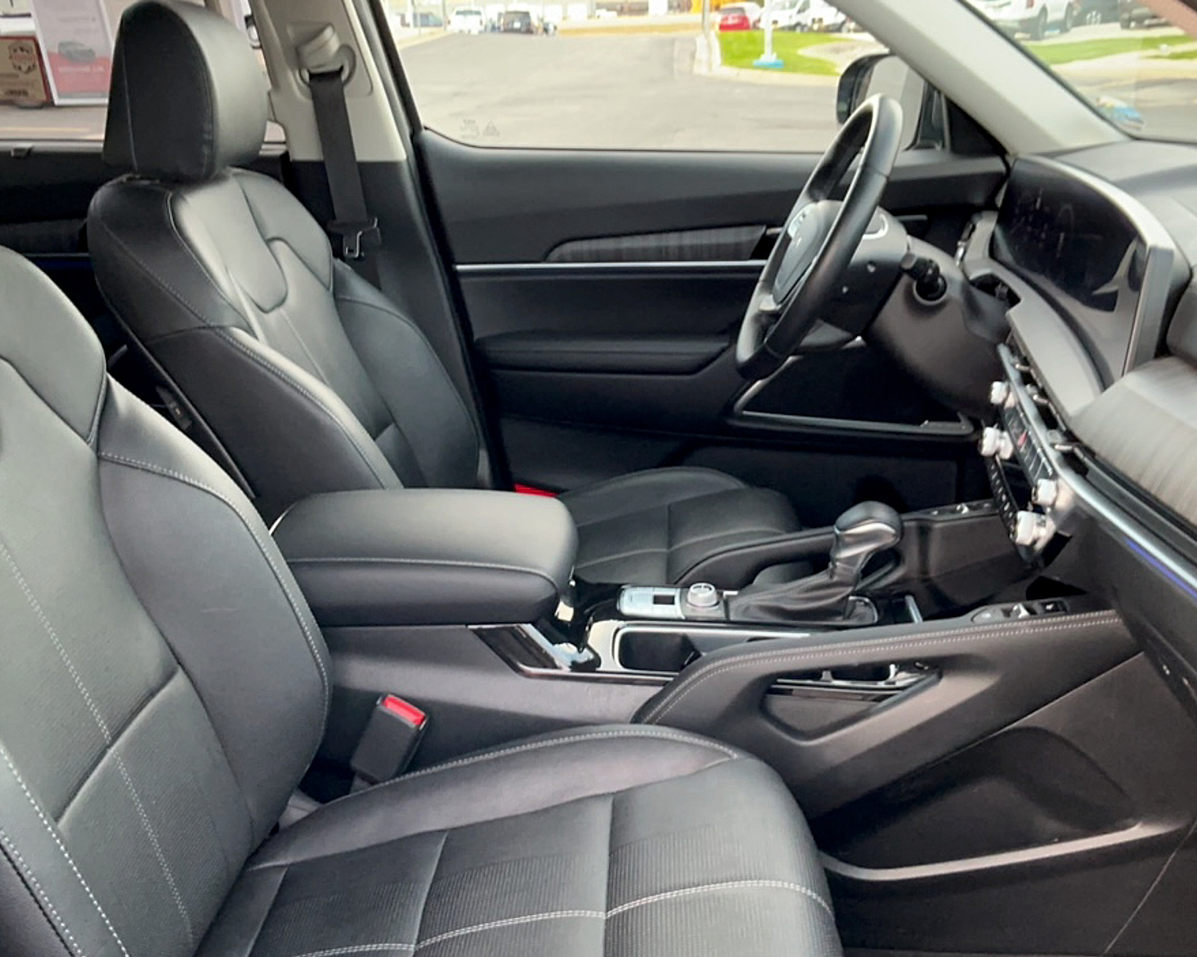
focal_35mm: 32
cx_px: 573
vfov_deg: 45.8
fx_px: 1134
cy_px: 479
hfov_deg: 55.6
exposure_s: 1/60
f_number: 1.8
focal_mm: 3
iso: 100
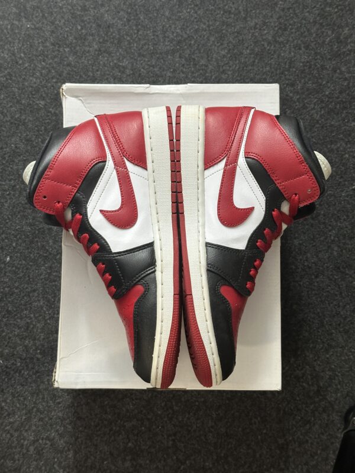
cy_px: 236
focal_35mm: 48
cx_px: 178
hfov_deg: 30.3
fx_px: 656
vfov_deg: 39.6
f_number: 1.78
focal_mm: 6.86
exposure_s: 1/33
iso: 250
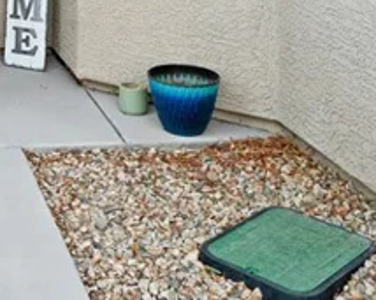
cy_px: -118
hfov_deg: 23.1
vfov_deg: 19.2
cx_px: -127
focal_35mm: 72
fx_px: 801
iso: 500
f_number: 10
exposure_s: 1/160
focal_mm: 16
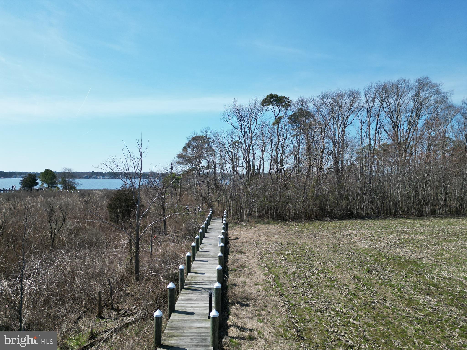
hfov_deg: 71.6
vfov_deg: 56.8
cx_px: 234
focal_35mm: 24
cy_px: 175
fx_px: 324
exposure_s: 1/3200
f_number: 1.7
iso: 140
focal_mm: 6.72
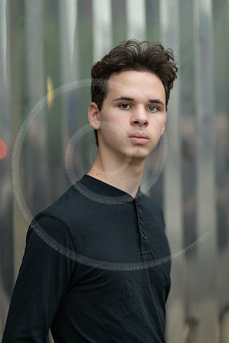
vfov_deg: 23.9
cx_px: 114
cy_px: 172
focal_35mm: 85
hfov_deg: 16.1
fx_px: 811
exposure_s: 1/320
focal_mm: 85
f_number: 1.2
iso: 250
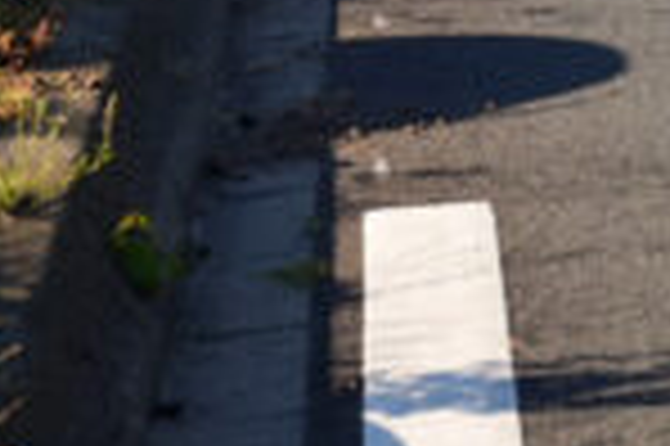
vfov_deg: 6.5
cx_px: 814
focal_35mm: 207
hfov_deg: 9.8
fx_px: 3848
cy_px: -315
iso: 400
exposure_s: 1/640
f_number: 6.3
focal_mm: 44
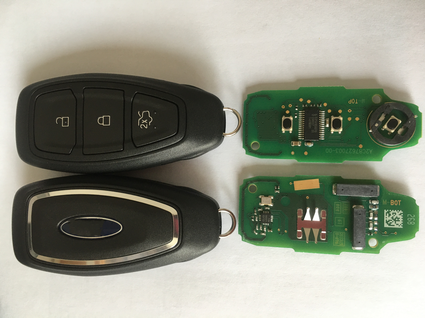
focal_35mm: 29
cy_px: 159
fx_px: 356
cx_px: 212
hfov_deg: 61.7
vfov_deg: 48.2
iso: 50
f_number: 2.2
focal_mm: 4.15
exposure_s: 1/17
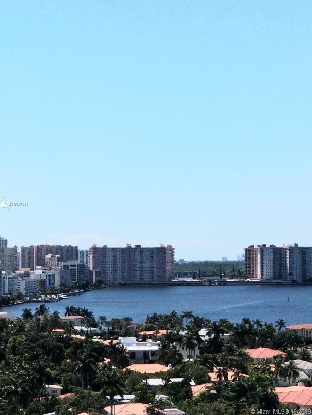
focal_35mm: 53
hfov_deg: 27.5
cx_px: 155
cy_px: 205
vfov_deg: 36.2
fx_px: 637
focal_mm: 6
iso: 25
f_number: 2.4
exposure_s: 1/2048
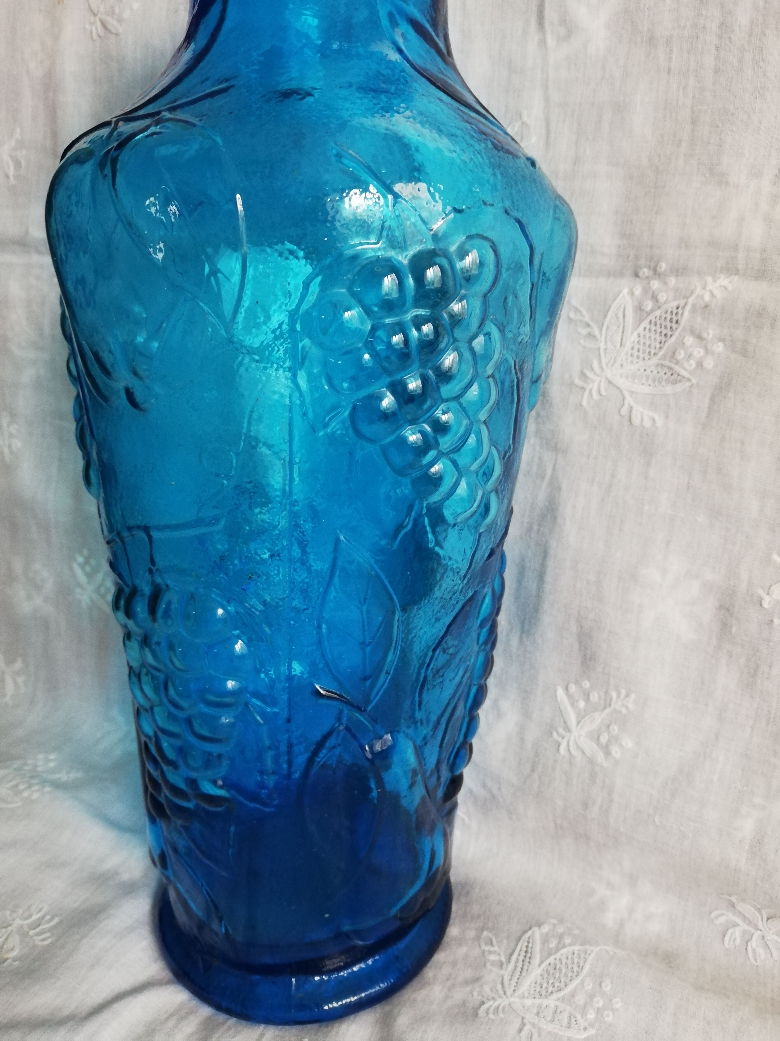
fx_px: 781
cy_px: 520
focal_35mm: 26
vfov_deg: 67.3
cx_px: 390
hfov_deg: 53.1
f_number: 2.2
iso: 320
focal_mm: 3.81
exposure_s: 1/33.3
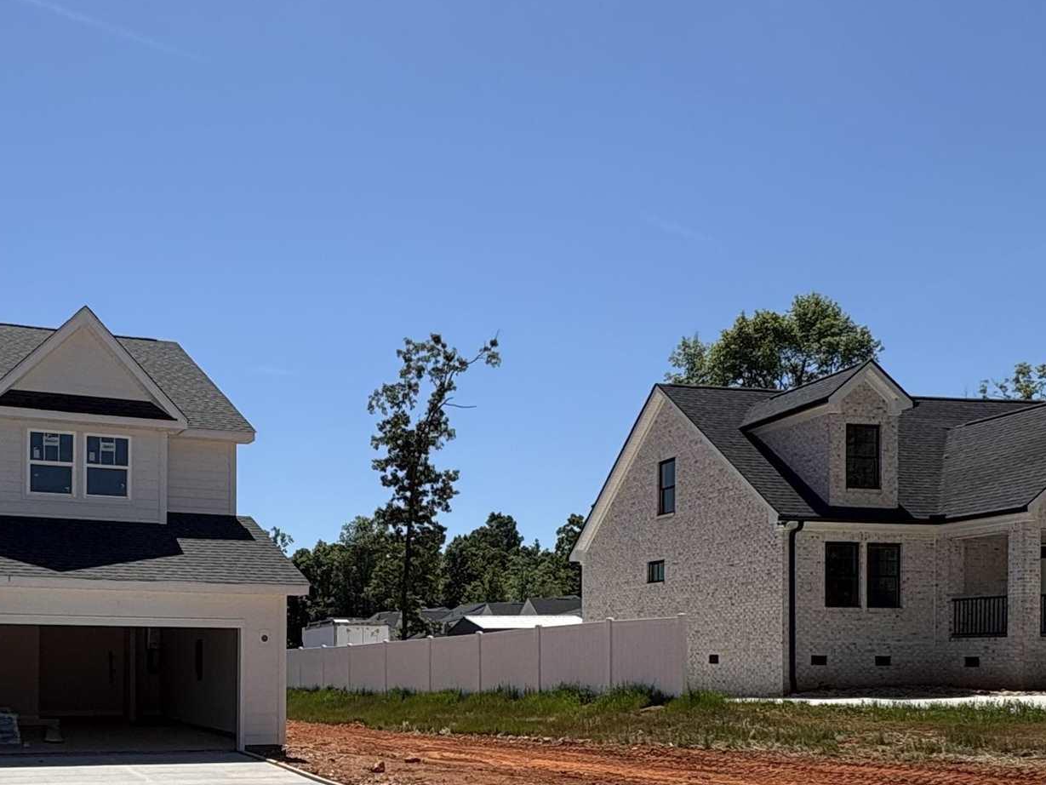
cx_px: 225
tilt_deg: +1.1
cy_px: 649
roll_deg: +0.4
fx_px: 1058
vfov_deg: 38.9
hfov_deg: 49.8
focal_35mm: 35
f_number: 2.2
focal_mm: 2.22
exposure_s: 1/3247
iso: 50
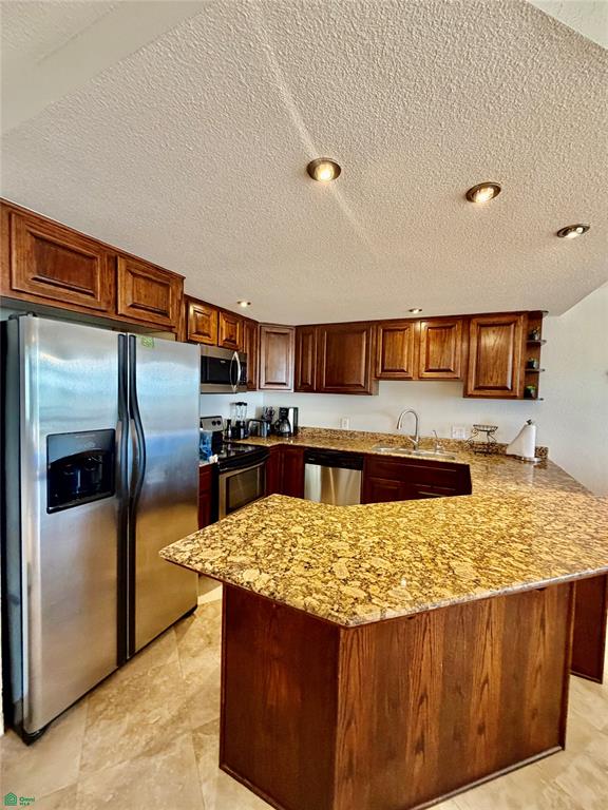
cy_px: 405
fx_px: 328
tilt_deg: -0.9
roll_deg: +0.5
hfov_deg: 85.7
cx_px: 304
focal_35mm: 14
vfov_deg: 102.1
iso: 400
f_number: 2.2
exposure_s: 1/60
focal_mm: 2.22
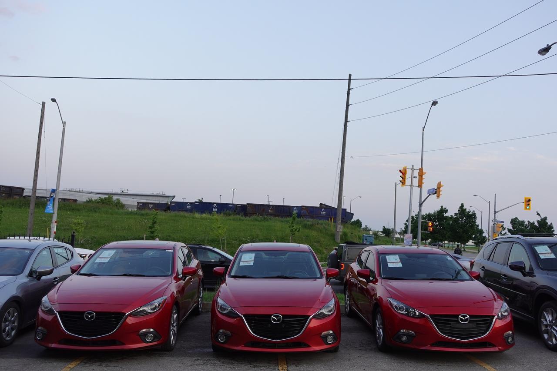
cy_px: 186
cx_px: 278
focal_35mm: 31
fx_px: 480
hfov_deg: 60.3
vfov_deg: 42.3
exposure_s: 1/80
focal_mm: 12.15
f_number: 4
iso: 125
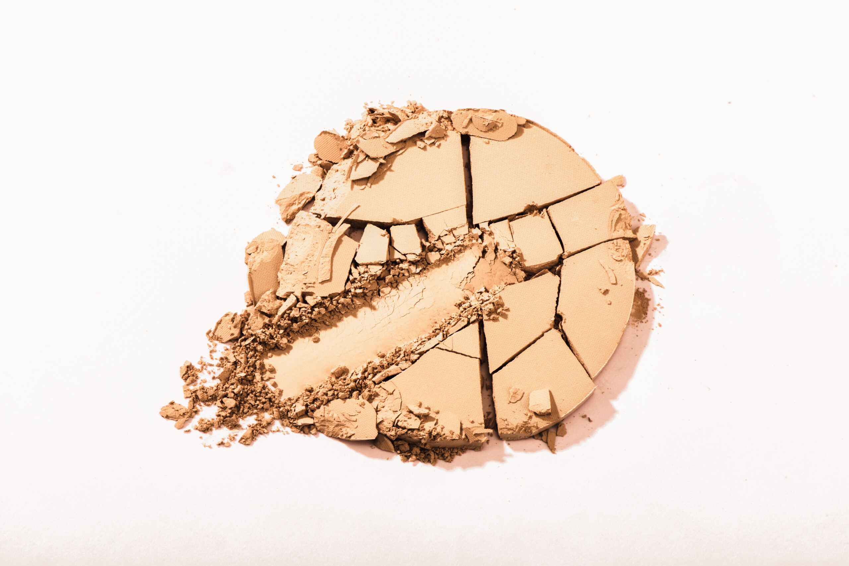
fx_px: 2476
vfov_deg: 13.0
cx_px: 424
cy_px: 283
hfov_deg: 19.5
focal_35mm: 105
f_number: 25
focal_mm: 105
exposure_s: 1/160
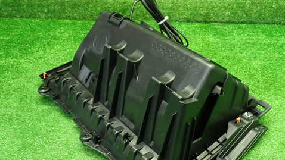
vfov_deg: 28.9
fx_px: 310
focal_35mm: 41
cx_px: 156
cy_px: 102
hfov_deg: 49.3
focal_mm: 5.4
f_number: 2.3
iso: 400
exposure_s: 1/30
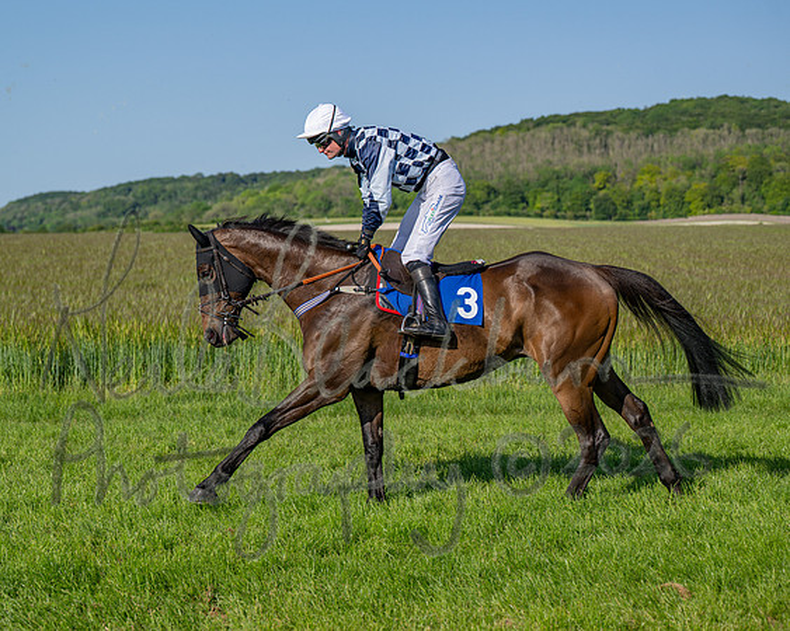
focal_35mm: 79
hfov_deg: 24.2
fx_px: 1843
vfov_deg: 19.4
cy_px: 315
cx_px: 395
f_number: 4
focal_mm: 70
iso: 200
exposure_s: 1/2500
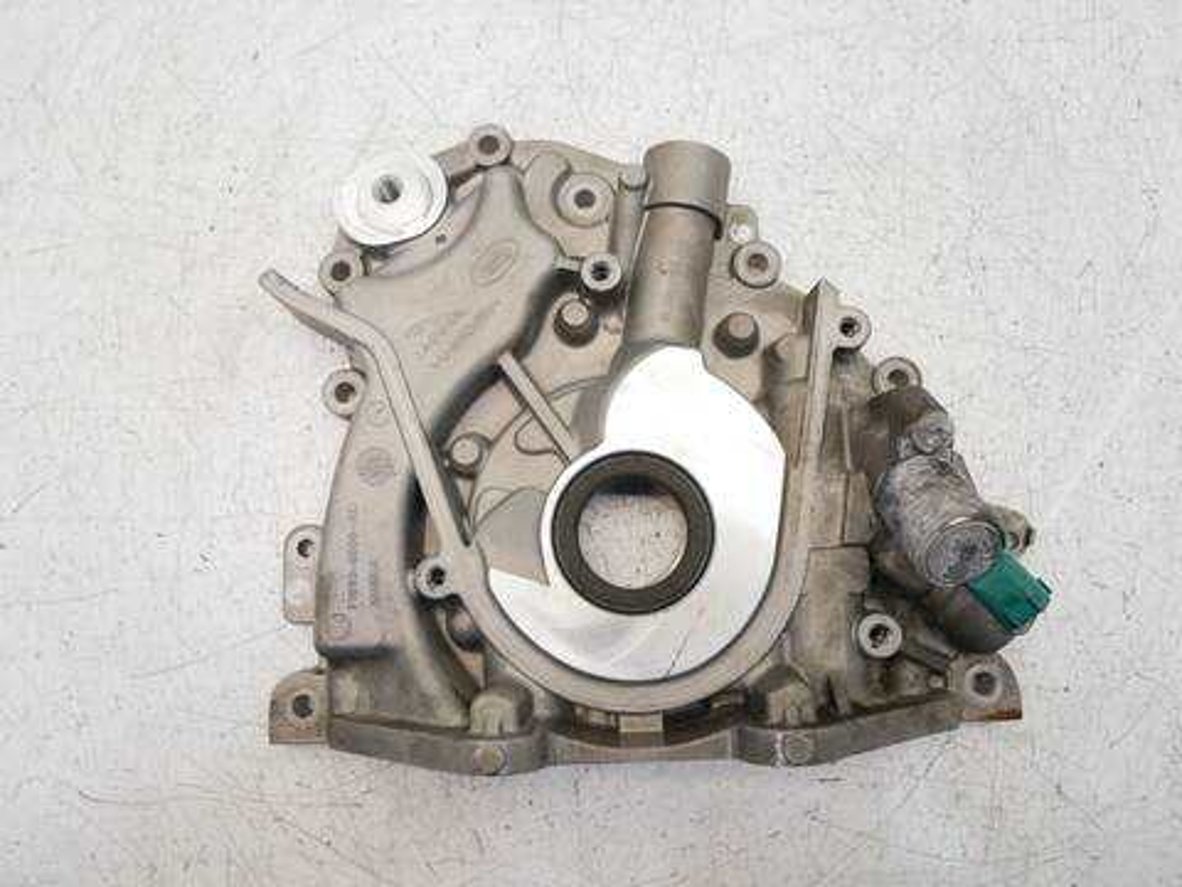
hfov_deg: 71.6
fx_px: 820
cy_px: 444
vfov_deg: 56.8
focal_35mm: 24
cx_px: 591
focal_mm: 12
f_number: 3.5
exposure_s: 1/60
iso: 400
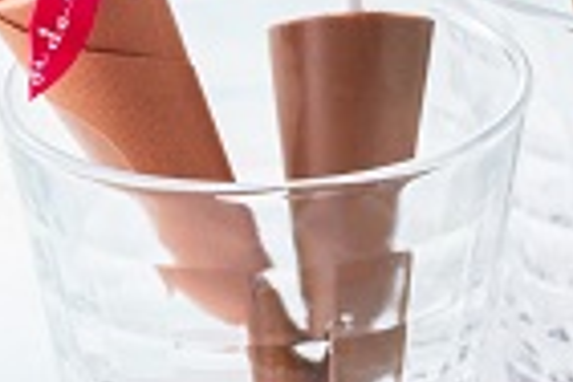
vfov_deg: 3.2
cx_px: 727
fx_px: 6796
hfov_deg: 4.8
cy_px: 297
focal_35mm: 427
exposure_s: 1/125
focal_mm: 100
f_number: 18
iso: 200
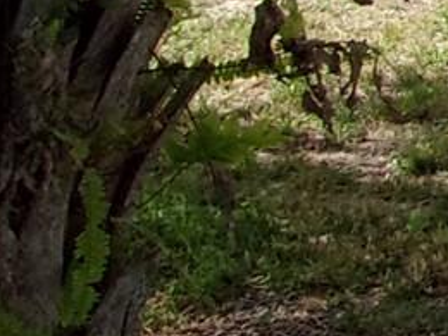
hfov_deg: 9.4
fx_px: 2148
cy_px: -362
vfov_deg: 8.4
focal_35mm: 166
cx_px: 1346
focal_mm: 4.9
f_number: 10.4
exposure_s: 1/160
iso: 200
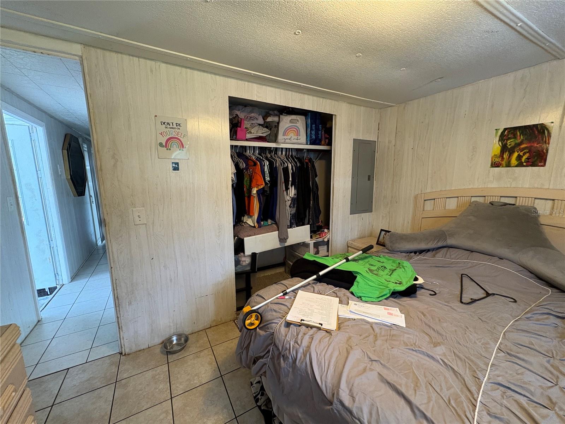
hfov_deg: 102.1
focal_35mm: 14
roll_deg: +1.2
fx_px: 229
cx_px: 282
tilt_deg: -9.4
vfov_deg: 85.7
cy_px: 212
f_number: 2.2
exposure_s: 1/60
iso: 320
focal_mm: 2.22
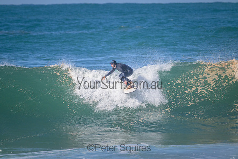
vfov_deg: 2.0
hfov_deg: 2.9
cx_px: 119
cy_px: 80
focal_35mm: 700
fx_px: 4629
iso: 1250
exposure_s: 1/2000
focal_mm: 700
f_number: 11
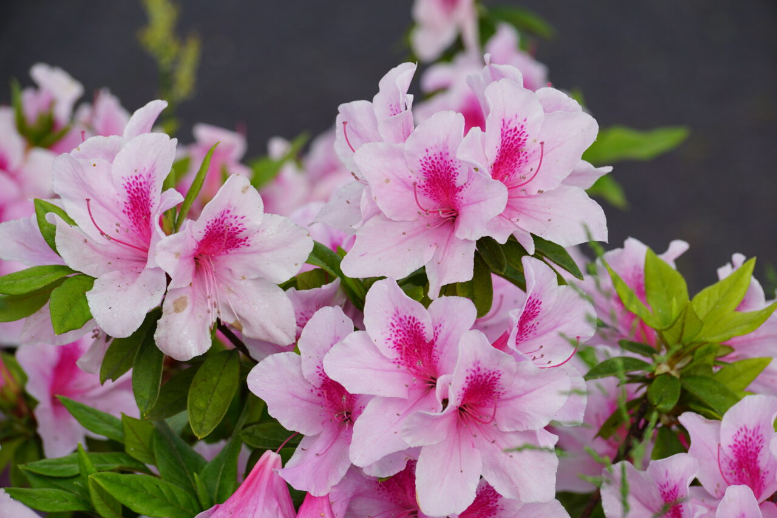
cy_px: 259
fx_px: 2589
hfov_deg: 17.1
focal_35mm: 120
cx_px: 388
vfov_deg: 11.4
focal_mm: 80
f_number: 6.3
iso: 100
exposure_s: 1/160
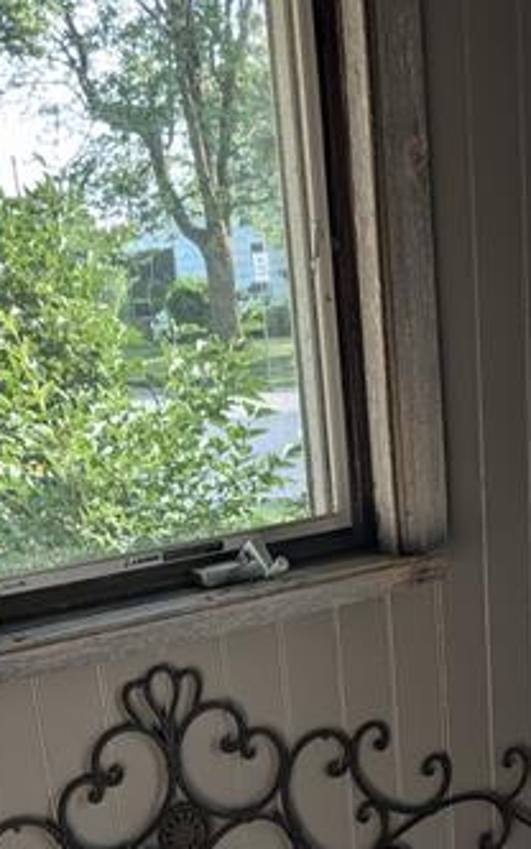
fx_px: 1529
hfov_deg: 19.6
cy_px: 951
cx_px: 373
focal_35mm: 66
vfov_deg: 28.1
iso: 33
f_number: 1.73
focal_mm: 4.38
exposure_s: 1/124
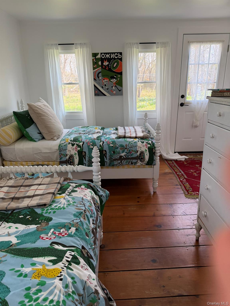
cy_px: 153
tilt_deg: -18.1
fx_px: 213
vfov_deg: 71.6
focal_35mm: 24
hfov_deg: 56.8
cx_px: 115
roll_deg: +1.1
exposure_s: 1/178
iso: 200
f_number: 1.78
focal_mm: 6.76
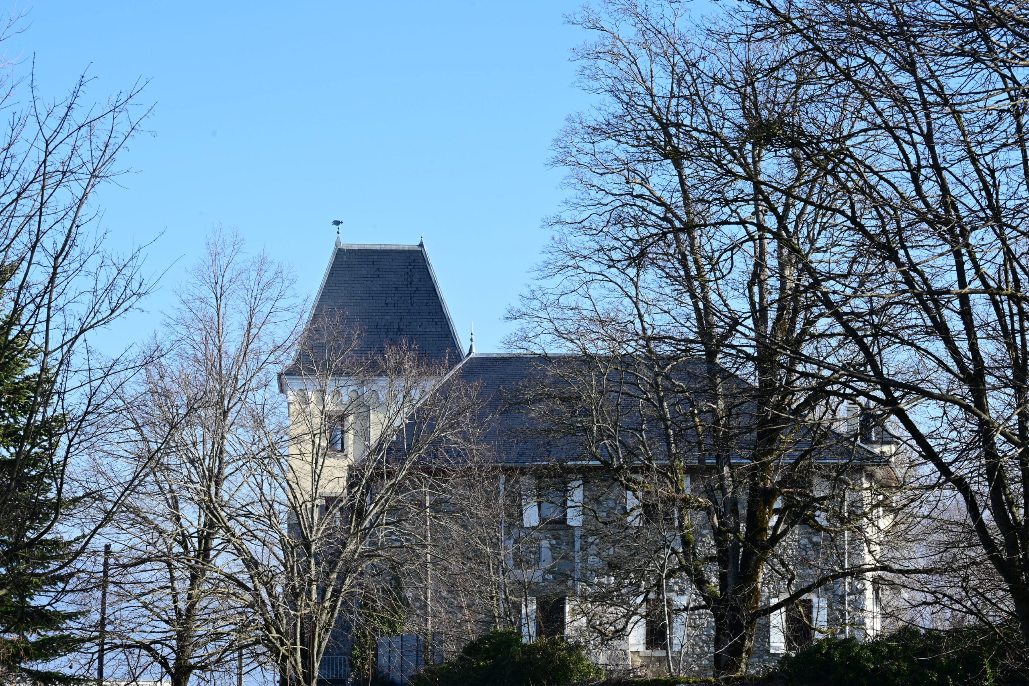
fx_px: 2515
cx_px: 514
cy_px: 343
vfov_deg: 15.5
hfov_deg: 23.1
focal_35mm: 88
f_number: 16
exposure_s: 1/80
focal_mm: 88
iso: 200
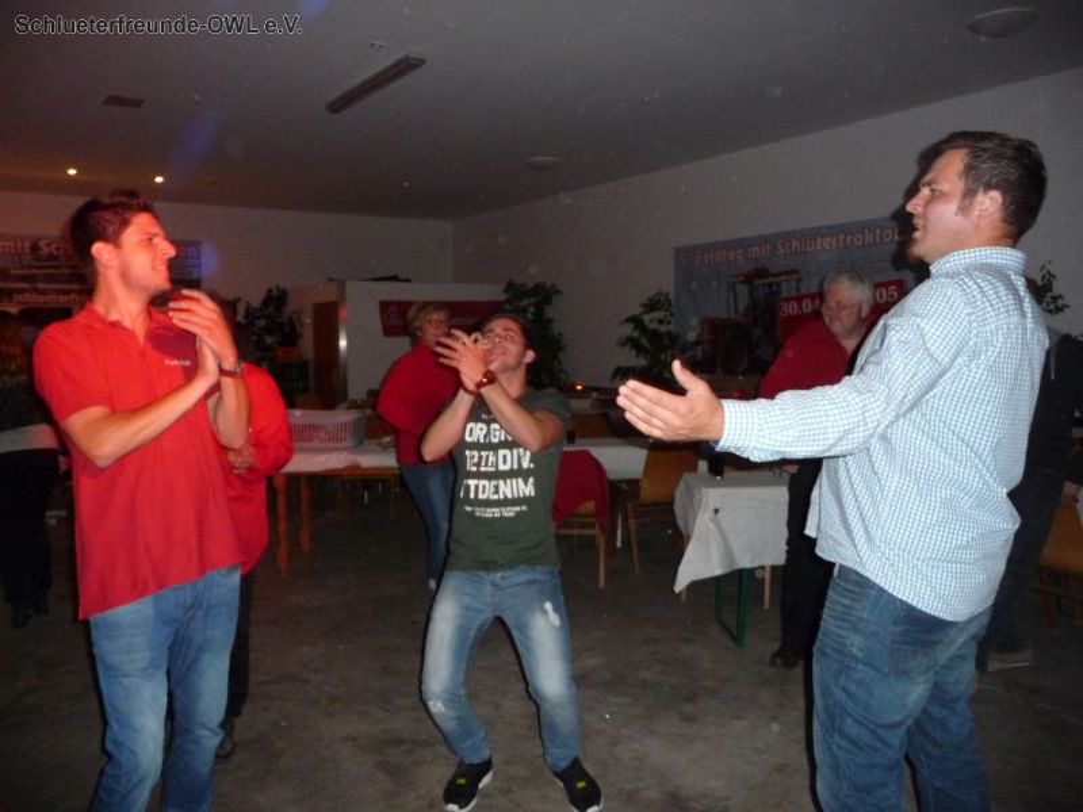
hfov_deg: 63.4
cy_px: 406
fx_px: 876
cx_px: 542
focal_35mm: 28
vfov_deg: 49.7
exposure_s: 1/30
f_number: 3.3
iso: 500
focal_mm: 4.7
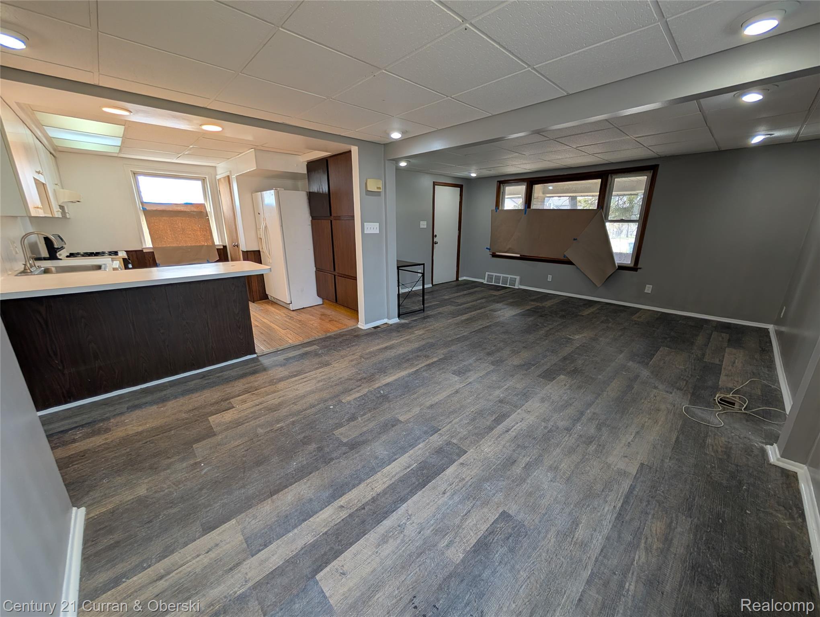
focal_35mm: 12
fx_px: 285
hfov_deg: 110.5
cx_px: 410
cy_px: 308
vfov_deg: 94.6
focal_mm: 2.02
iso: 53
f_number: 1.7
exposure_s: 1/120
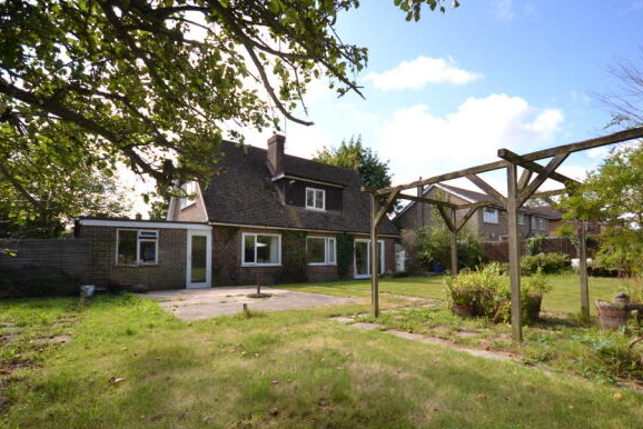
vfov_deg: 70.3
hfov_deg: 93.2
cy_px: 238
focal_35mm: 17
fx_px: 304
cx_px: 333
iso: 100
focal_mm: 10
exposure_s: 1/200
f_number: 5
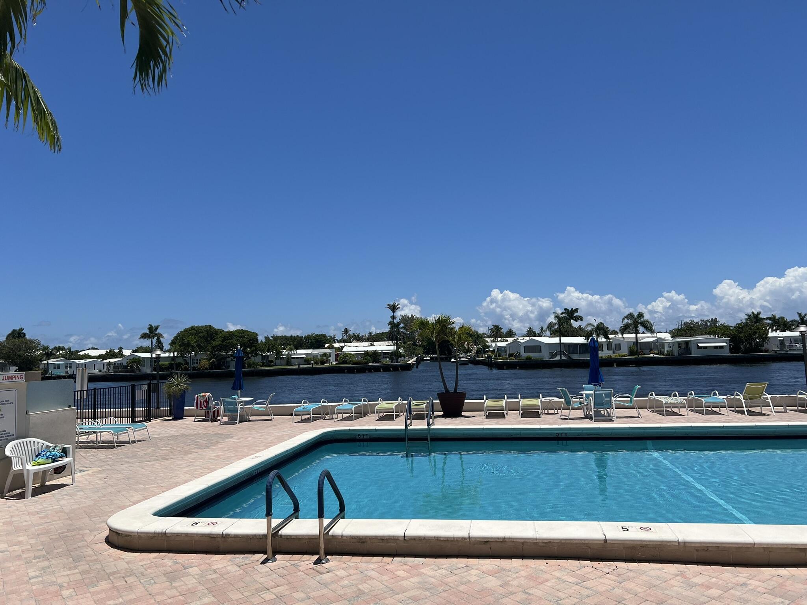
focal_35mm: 26
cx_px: 404
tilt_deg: +4.1
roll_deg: +2.0
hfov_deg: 67.3
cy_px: 302
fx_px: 606
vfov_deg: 53.1
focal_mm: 5.7
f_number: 1.5
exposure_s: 1/8696
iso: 50
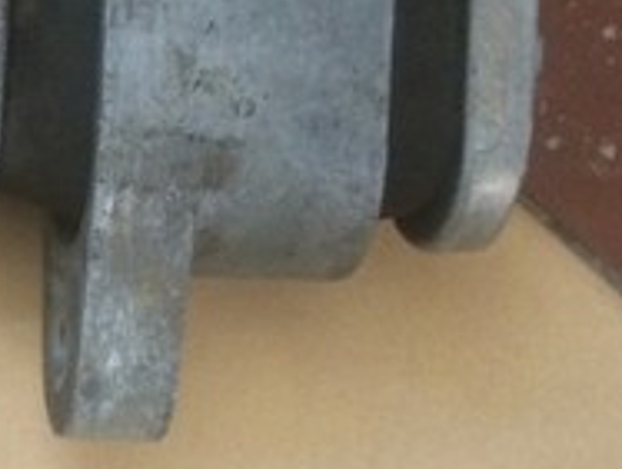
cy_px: 43
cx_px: -313
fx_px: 1782
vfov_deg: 14.8
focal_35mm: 99
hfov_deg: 17.7
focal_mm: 4.15
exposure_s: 1/33
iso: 250
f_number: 2.2
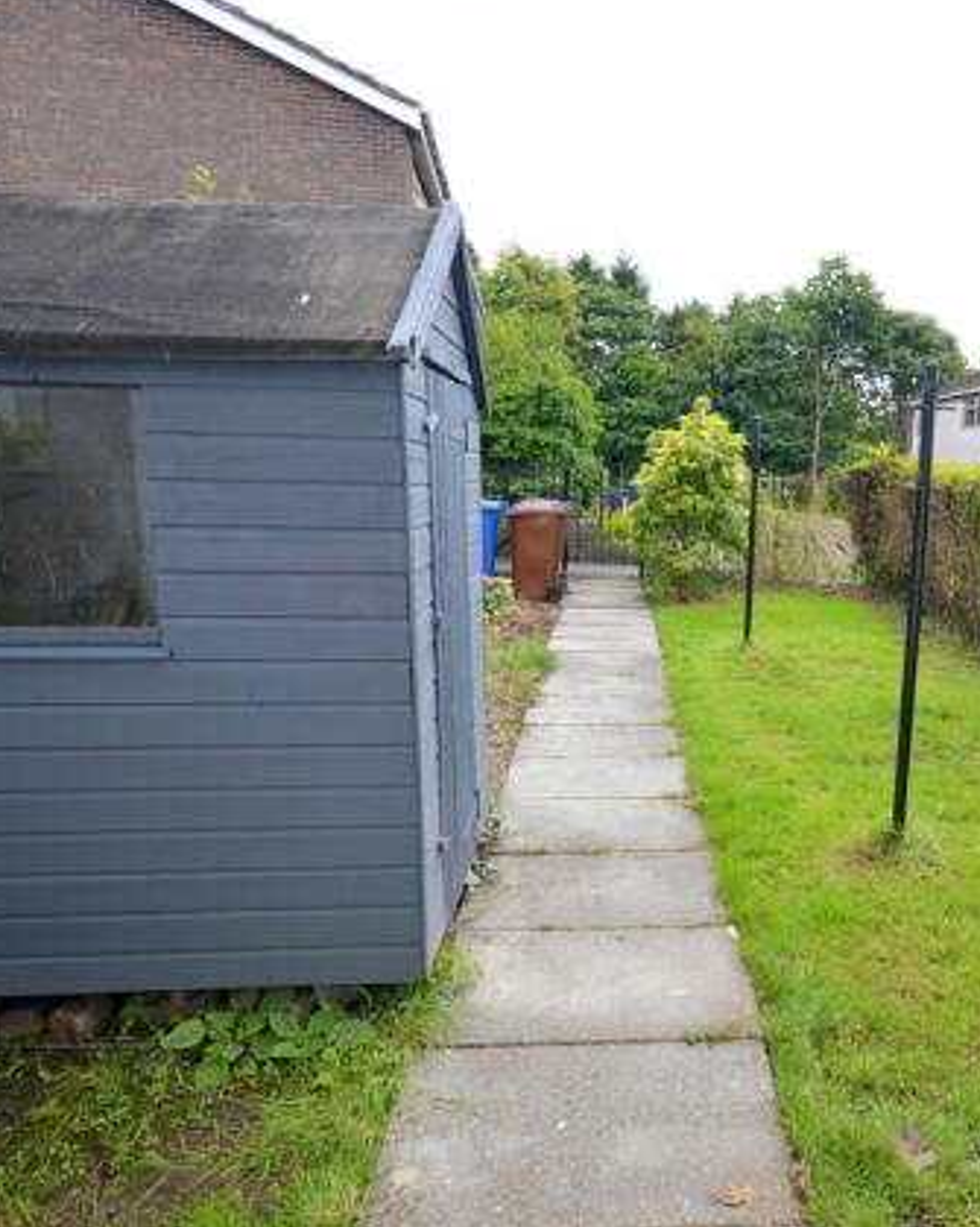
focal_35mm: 22
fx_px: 798
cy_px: 606
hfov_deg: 60.4
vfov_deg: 75.1
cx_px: 708
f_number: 5.6
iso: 140
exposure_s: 1/125
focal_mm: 10
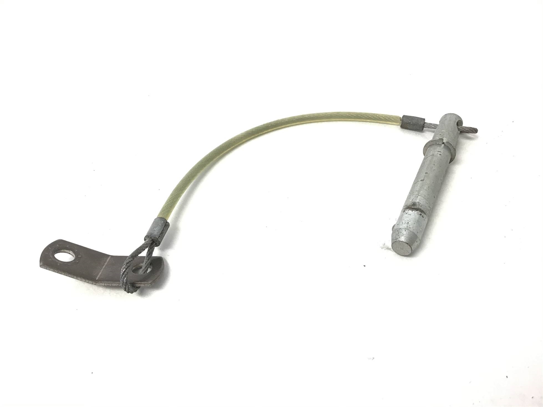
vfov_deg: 45.4
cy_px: 204
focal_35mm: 31
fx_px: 486
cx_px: 272
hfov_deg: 58.4
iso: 25
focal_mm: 3.3
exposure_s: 1/30
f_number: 2.4
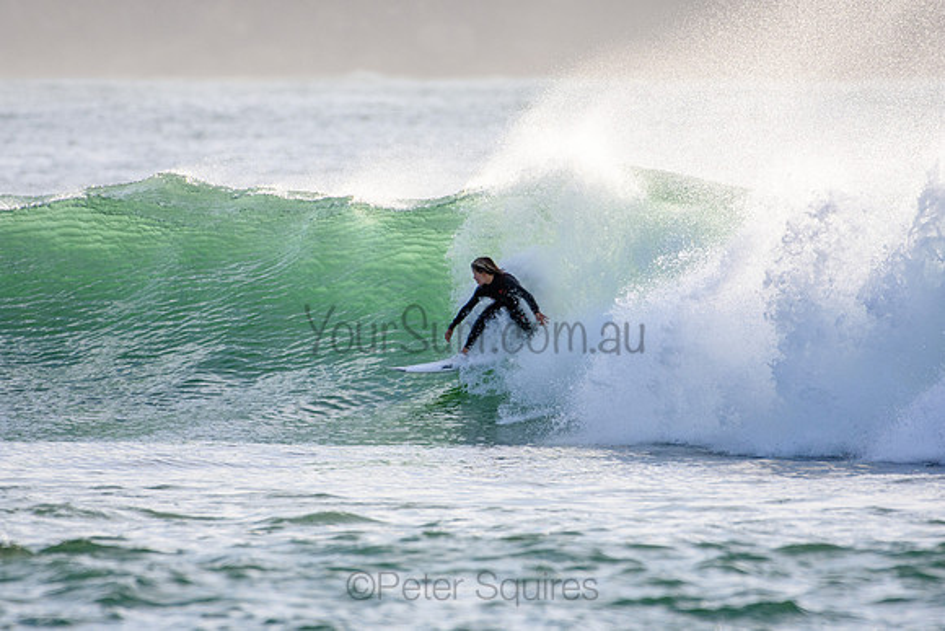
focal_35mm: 750
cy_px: 316
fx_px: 19691
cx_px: 472
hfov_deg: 2.7
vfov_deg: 1.8
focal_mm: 500
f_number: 5.6
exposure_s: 1/2500
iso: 640
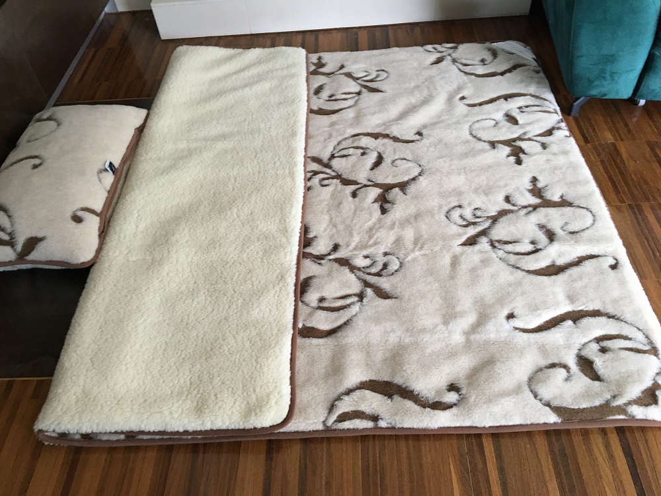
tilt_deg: -48.8
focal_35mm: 29
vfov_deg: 48.2
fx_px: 554
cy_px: 248
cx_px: 330
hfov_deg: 61.7
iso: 125
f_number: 2.2
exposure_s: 1/33
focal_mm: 4.15
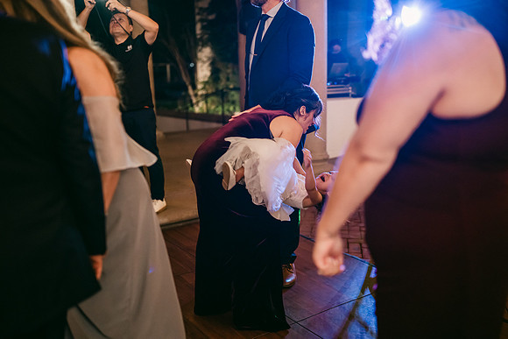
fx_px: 494
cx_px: 254
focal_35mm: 35
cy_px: 170
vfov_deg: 37.9
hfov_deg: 54.4
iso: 1600
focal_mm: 35
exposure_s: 1/125
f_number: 1.4
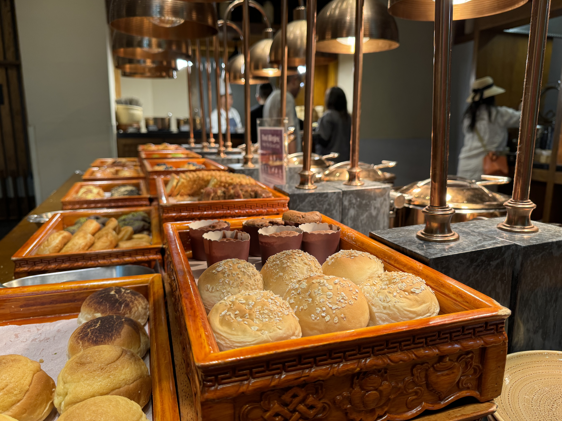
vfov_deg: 54.9
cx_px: 281
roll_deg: -0.4
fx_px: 406
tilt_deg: -12.3
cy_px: 214
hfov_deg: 69.4
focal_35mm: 25
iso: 125
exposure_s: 1/50
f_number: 1.78
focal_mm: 6.76
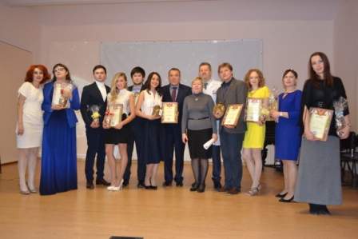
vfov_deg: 40.0
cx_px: 179
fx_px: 328
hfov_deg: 57.2
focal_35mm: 33
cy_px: 120
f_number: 3.8
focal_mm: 22
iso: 3200
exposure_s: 1/60
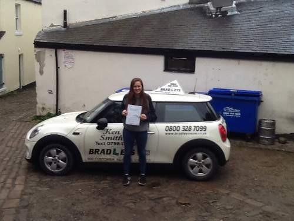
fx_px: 374
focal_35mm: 44
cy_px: 110
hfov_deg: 42.9
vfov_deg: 32.9
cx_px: 147
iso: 50
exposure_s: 1/40
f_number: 2.4
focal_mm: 2.03
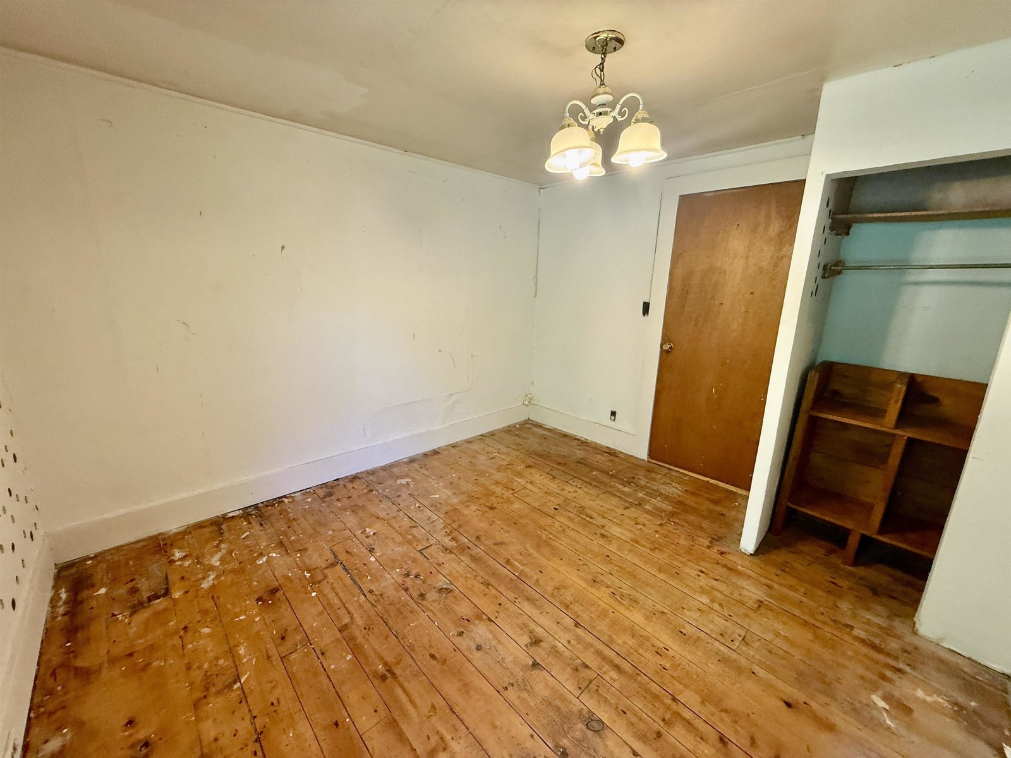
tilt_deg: -15.1
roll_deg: -0.8
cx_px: 506
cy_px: 379
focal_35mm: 14
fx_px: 409
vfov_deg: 85.7
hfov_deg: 102.1
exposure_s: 1/60
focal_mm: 2.22
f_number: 2.2
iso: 250
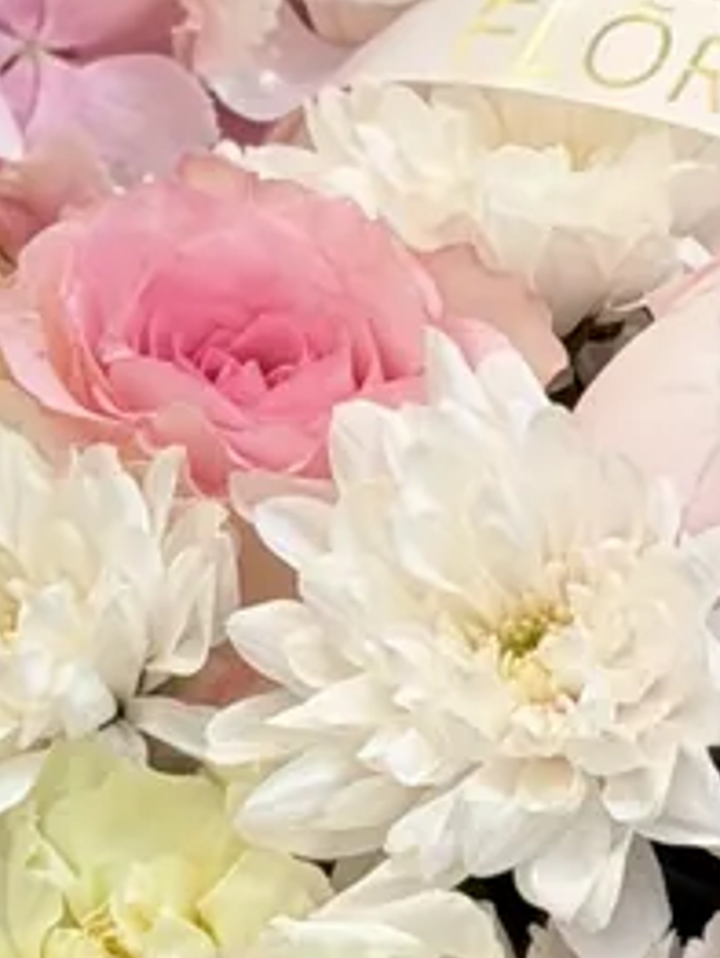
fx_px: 6756
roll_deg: +0.9
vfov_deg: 8.1
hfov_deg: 6.1
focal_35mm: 244
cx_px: 625
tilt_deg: -24.1
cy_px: 240
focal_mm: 6.76
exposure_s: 1/100
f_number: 1.78
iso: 80
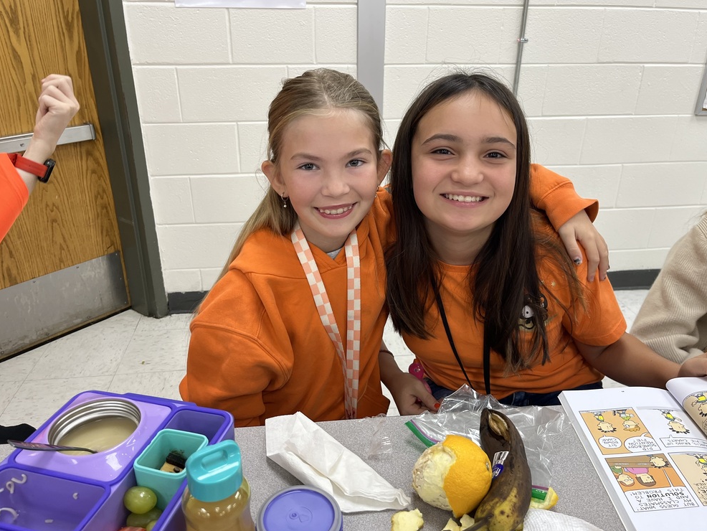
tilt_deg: -23.3
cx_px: 354
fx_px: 552
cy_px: 264
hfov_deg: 65.3
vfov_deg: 51.4
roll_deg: +0.1
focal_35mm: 27
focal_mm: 5.1
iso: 125
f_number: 1.6
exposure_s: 1/120
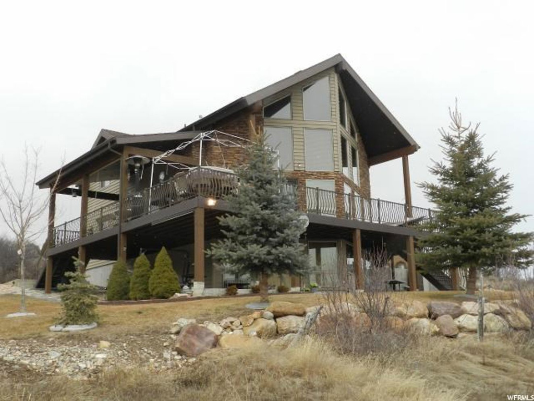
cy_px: 200
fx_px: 586
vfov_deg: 37.7
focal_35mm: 38
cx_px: 267
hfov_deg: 49.0
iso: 160
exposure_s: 1/400
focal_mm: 6.7
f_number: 4
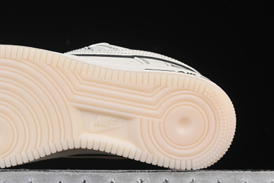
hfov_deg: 15.4
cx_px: 61
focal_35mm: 132
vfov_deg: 10.4
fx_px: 1004
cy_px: 70
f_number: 8
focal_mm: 50
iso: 160
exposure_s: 1/80
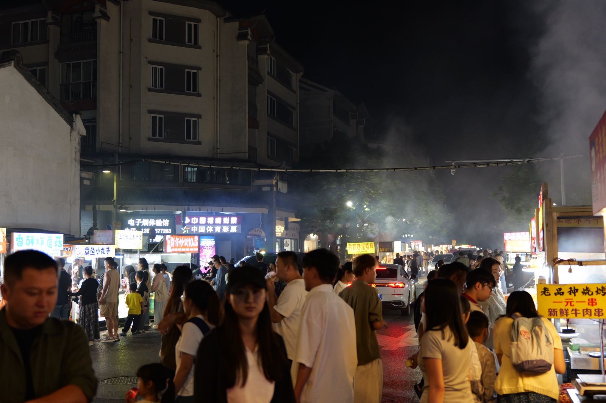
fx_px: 656
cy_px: 202
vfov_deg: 34.2
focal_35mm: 39
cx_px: 303
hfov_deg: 49.6
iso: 2000
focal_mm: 39
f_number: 2.8
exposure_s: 1/200
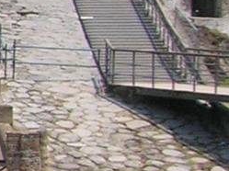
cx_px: -624
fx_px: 1731
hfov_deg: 6.4
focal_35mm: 262
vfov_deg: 5.6
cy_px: -13
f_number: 4.9
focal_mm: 5.7
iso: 50
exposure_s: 1/291
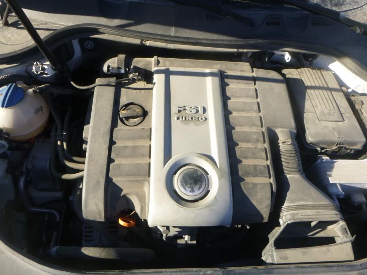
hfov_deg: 69.4
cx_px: 184
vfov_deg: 54.9
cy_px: 138
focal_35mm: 25
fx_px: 265
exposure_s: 1/160
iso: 100
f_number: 3.9
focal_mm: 4.5
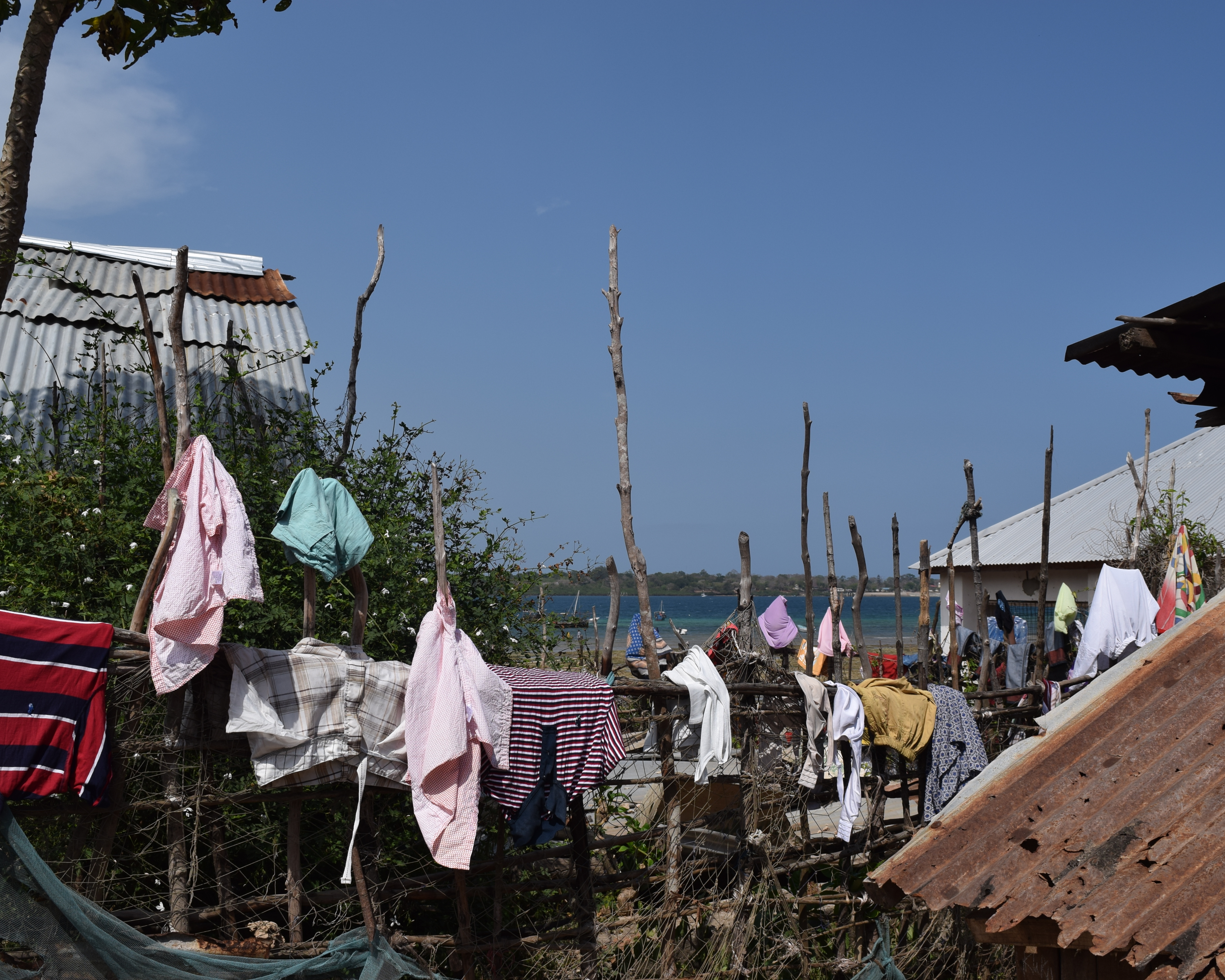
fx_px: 1378
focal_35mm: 38
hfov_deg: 47.9
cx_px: 637
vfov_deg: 39.2
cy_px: 489
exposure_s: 1/800
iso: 100
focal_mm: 22
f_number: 8
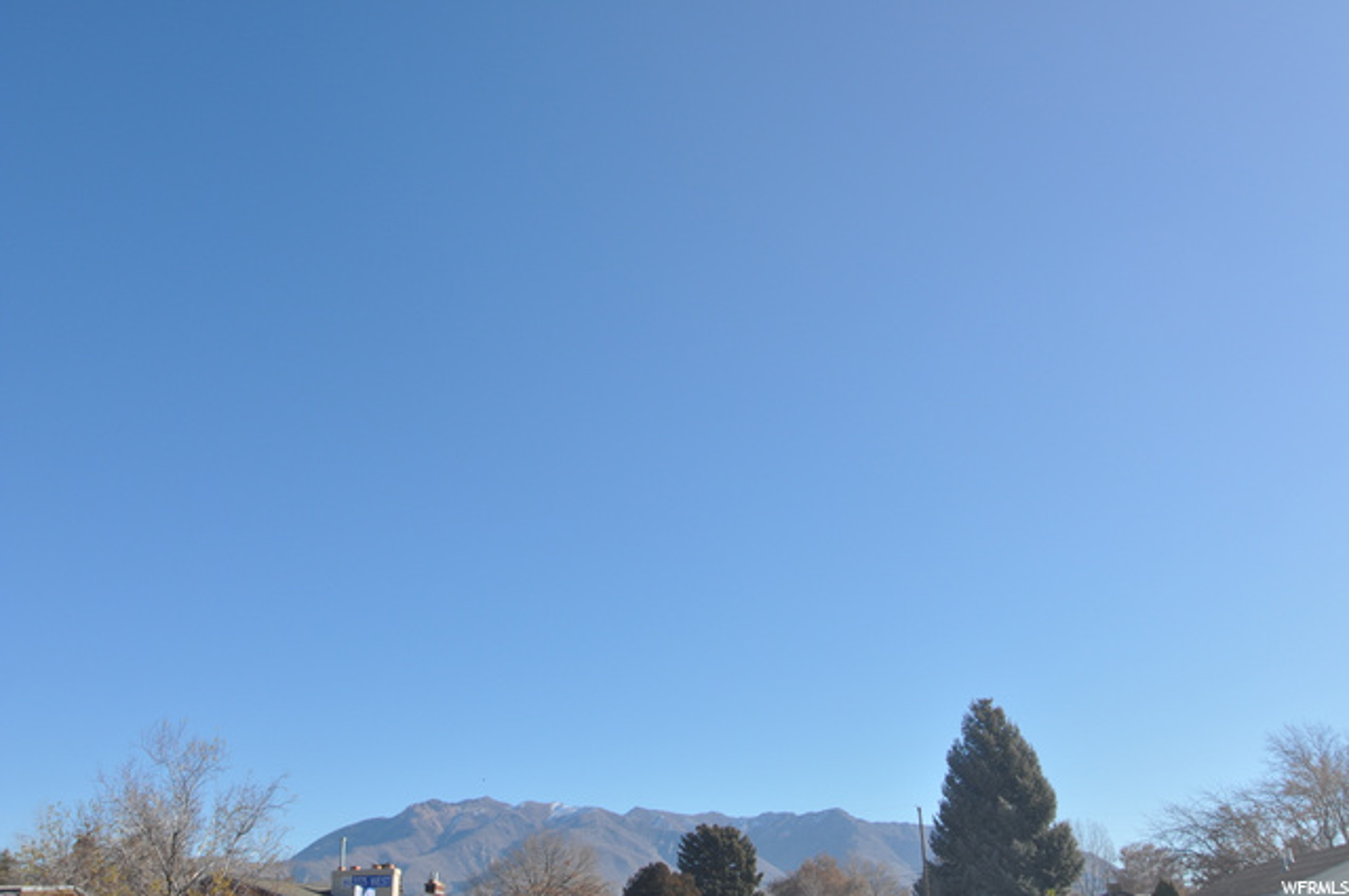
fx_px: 1347
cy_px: 448
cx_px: 674
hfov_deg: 53.2
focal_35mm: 36
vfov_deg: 36.8
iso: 200
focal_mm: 24
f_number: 9
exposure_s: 1/320
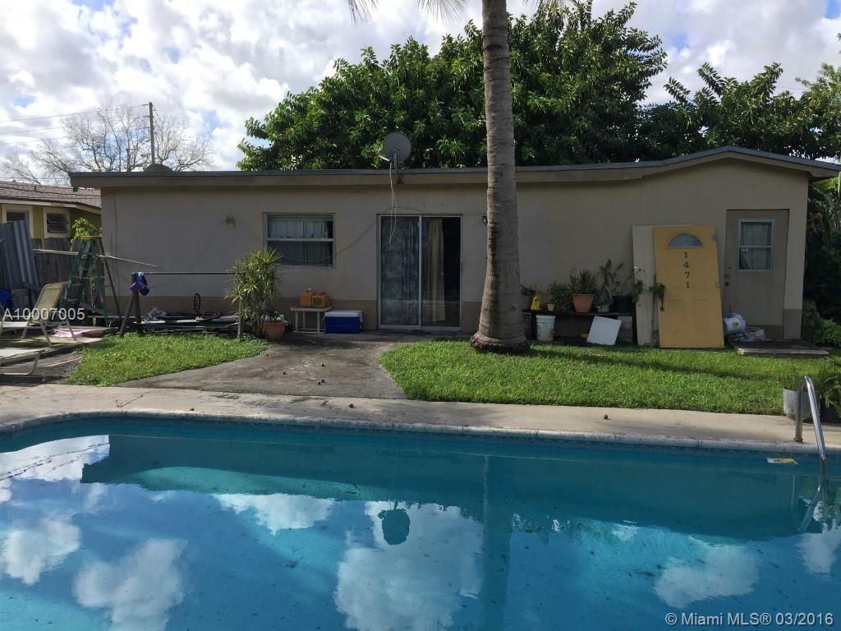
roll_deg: -1.0
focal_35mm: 29
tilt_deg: -5.5
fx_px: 705
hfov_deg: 61.7
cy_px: 316
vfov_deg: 48.2
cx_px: 420
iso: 32
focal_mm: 4.15
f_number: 2.2
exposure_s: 1/1319
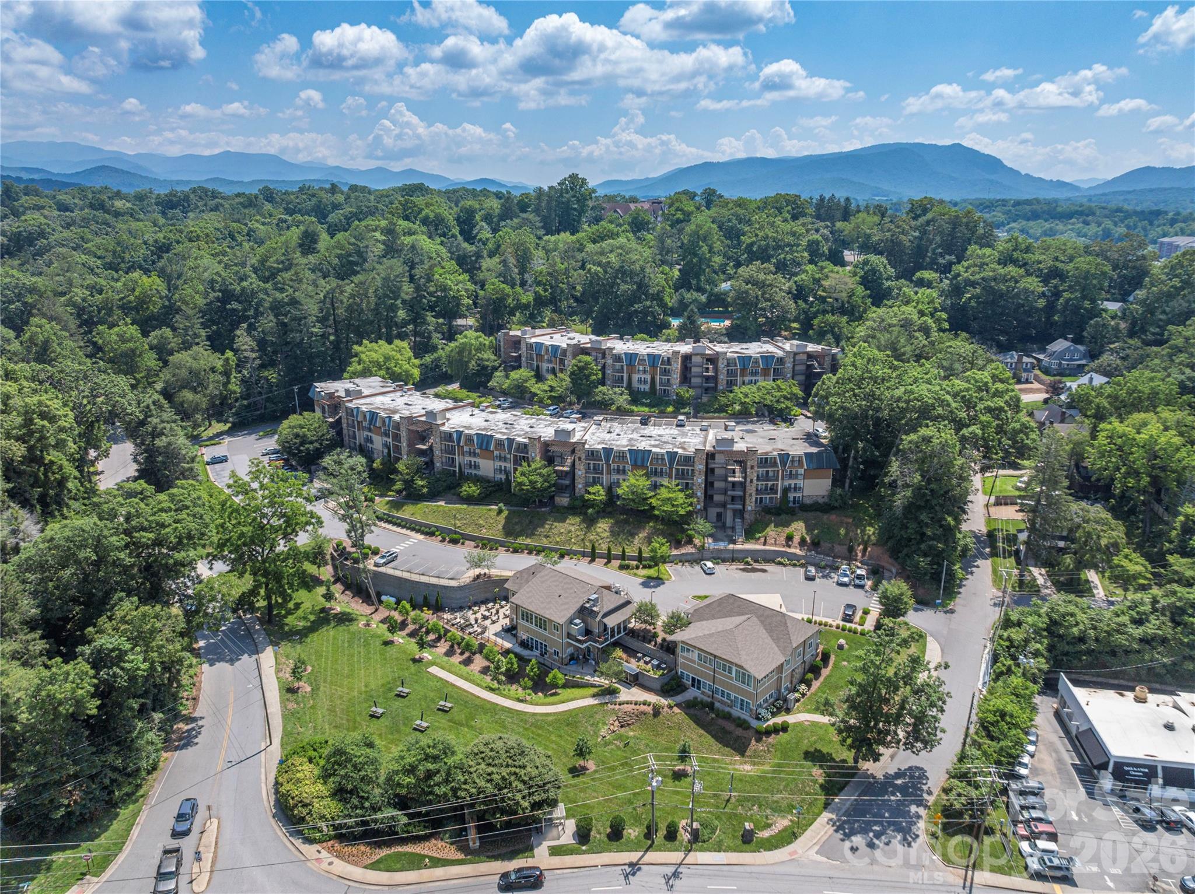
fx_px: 828
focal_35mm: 24
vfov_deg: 56.8
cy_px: 447
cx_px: 598
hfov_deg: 71.6
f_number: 2.8
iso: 200
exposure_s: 1/4000
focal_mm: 12.29
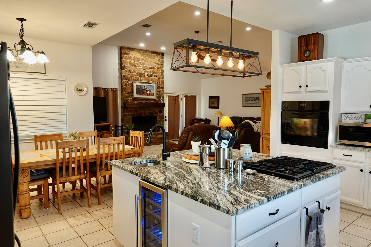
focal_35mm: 24
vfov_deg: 53.1
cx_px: 186
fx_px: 247
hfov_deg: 73.7
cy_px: 124
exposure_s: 1/30
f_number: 2.5
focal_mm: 8.8
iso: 160
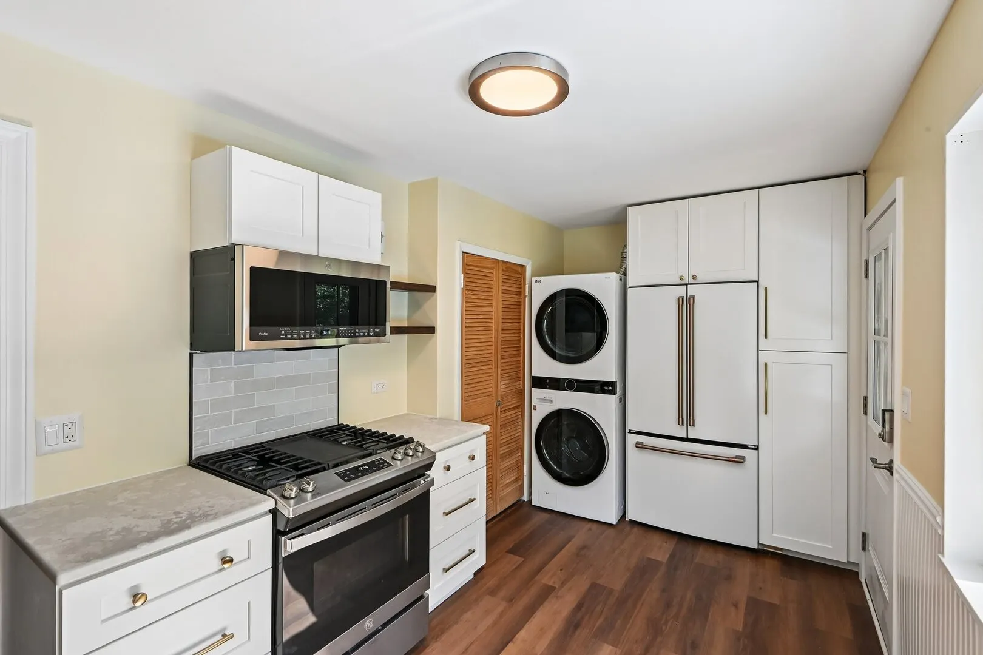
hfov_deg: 96.7
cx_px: 492
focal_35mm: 16
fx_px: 437
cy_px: 328
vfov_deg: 73.7
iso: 400
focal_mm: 16
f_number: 13
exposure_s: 1/30
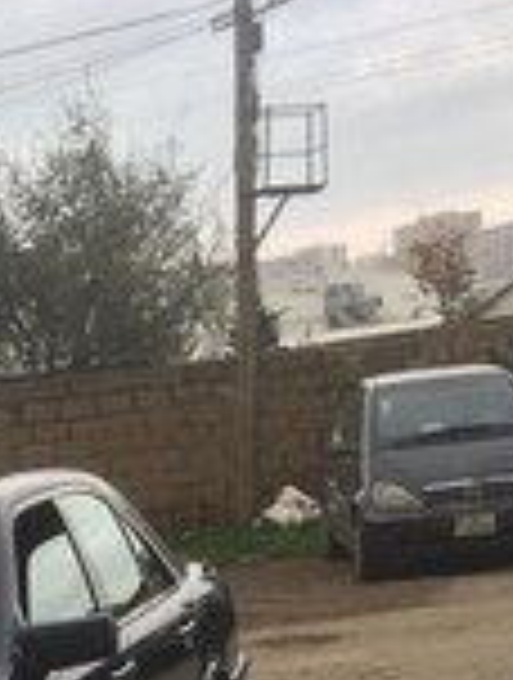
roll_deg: +6.1
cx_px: -130
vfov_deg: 18.1
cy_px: 1054
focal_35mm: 95
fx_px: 1869
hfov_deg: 15.0
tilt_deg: -23.6
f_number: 2.2
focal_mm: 4.15
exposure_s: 1/255
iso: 32
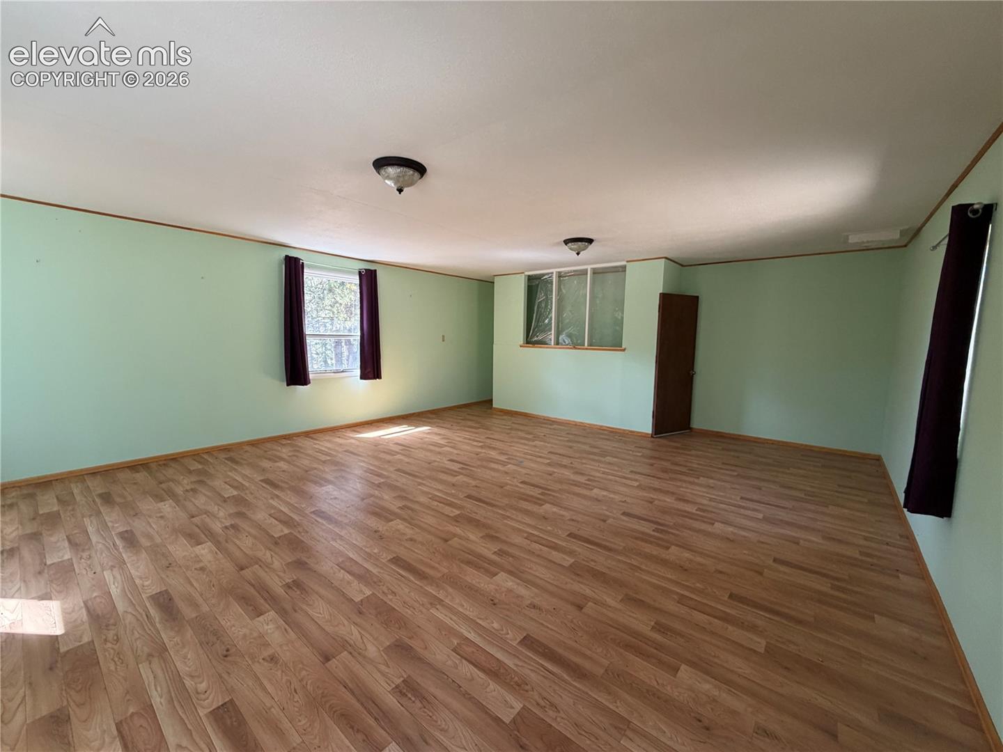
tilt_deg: -6.1
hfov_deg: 102.1
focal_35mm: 14
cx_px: 502
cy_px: 376
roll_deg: +0.7
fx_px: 406
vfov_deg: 85.7
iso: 200
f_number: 2.2
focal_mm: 2.22
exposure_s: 1/121
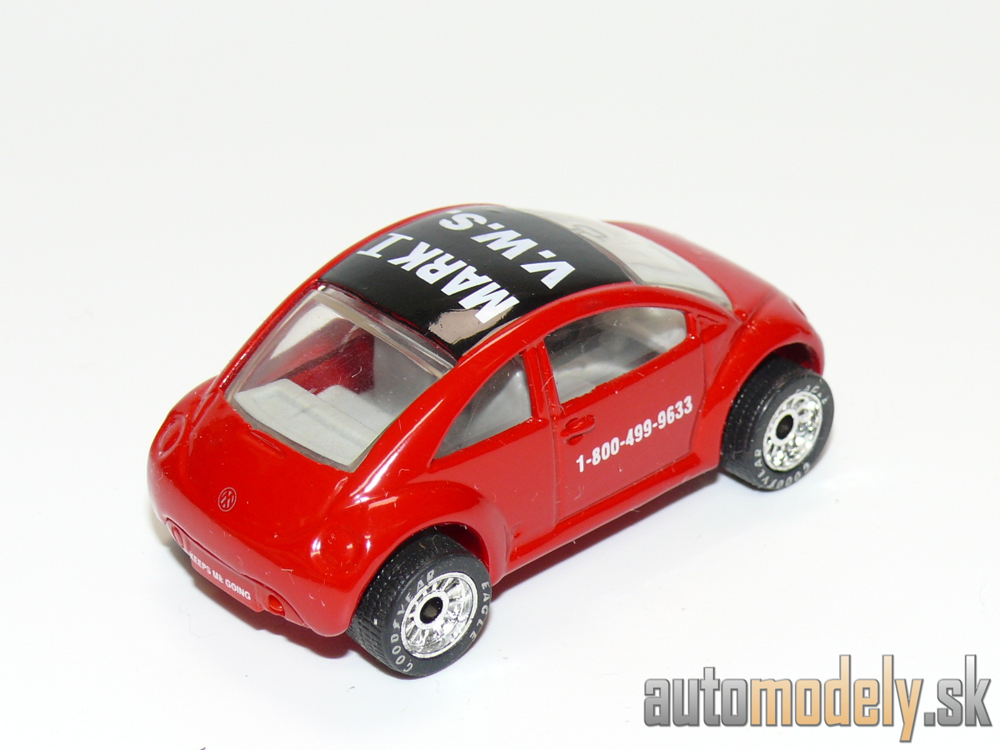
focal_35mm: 105
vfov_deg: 14.1
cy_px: 375
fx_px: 3033
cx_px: 500
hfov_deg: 18.7
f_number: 4
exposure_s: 1/30
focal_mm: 13.7
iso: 100
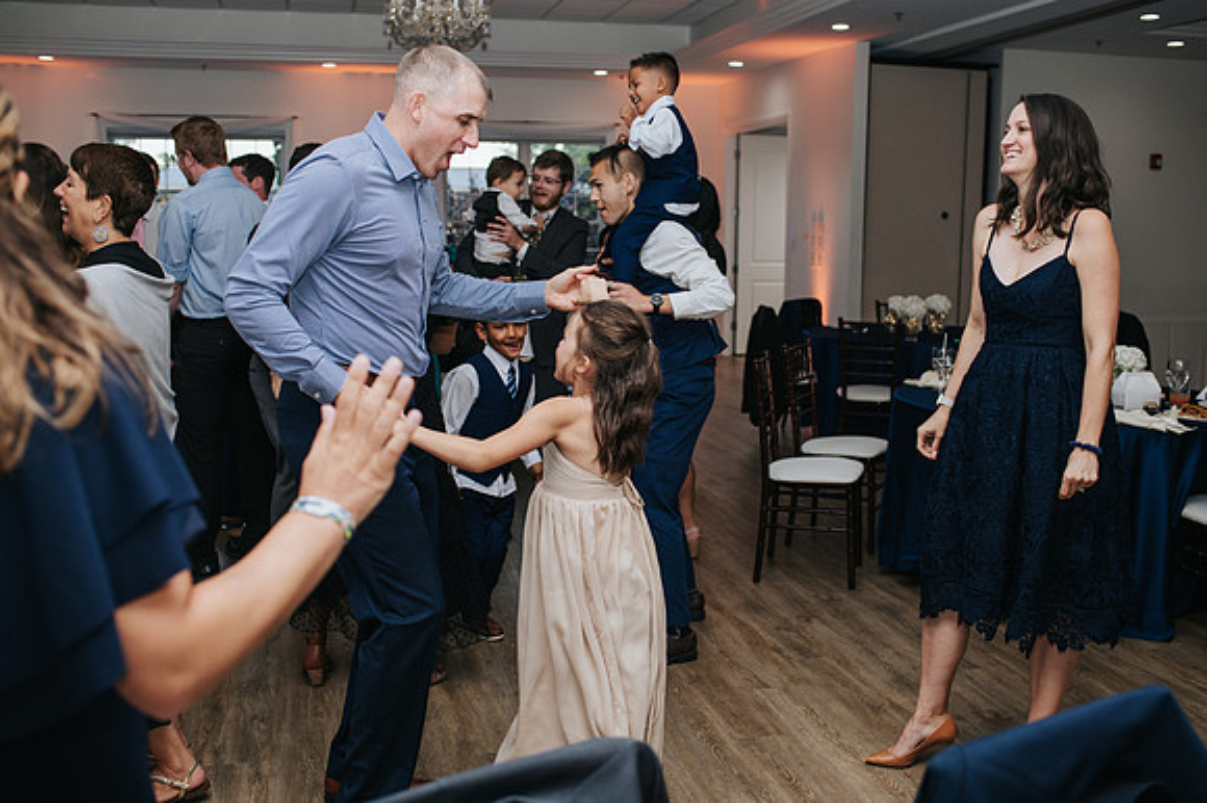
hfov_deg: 52.6
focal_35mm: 36
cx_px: 604
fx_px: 1222
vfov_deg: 36.4
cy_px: 385
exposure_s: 1/200
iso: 800
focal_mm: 35
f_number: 3.2
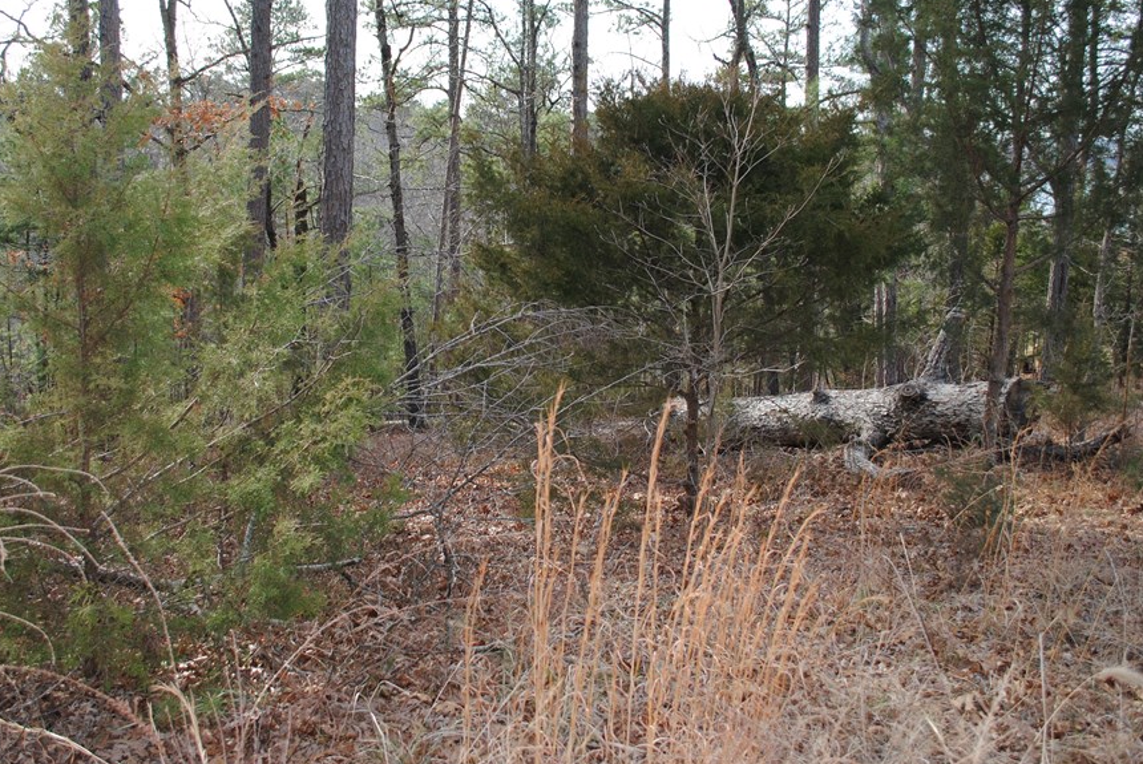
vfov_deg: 38.8
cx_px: 507
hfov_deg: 55.6
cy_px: 300
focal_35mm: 34
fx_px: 1080
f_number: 4
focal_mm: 18
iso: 100
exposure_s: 1/200
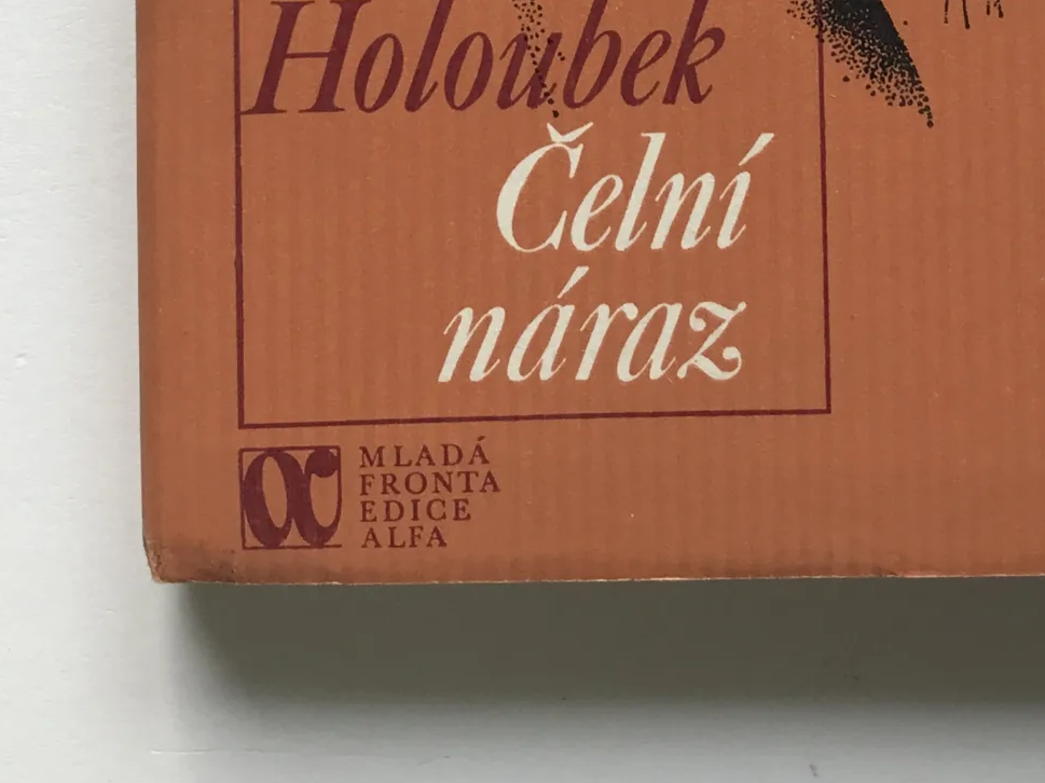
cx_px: 650
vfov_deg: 18.4
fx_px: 2233
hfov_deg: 26.3
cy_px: -263
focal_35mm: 74
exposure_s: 1/204
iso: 20
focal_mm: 3.99
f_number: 1.8
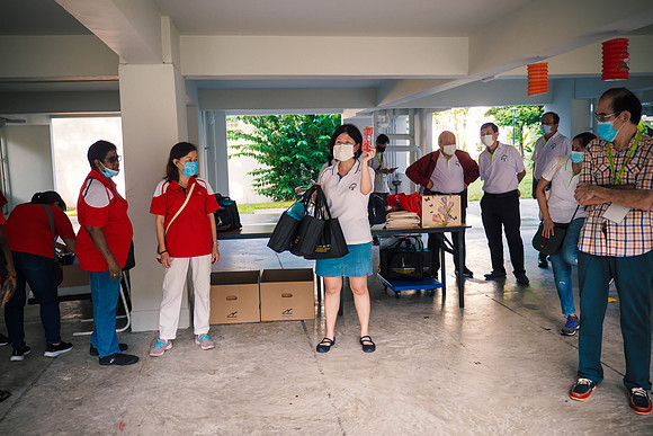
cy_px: 218
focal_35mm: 34
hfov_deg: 55.3
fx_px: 623
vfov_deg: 38.6
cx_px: 326
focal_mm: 16
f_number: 1.7
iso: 250
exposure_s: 1/125
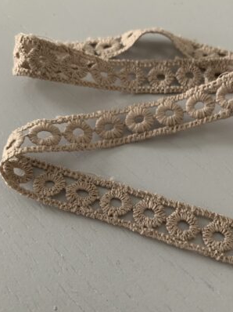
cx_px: 148
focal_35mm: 34
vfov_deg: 54.0
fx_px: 305
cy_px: 159
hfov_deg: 41.4
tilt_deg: -62.0
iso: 400
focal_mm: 4.25
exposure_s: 1/57
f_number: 1.8
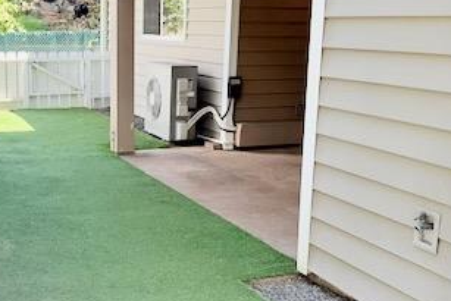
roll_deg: -0.6
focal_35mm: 52
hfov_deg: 37.3
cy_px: 145
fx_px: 652
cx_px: 119
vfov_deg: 26.0
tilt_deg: -9.8
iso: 80
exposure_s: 1/1156
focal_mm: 6.76
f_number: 1.78
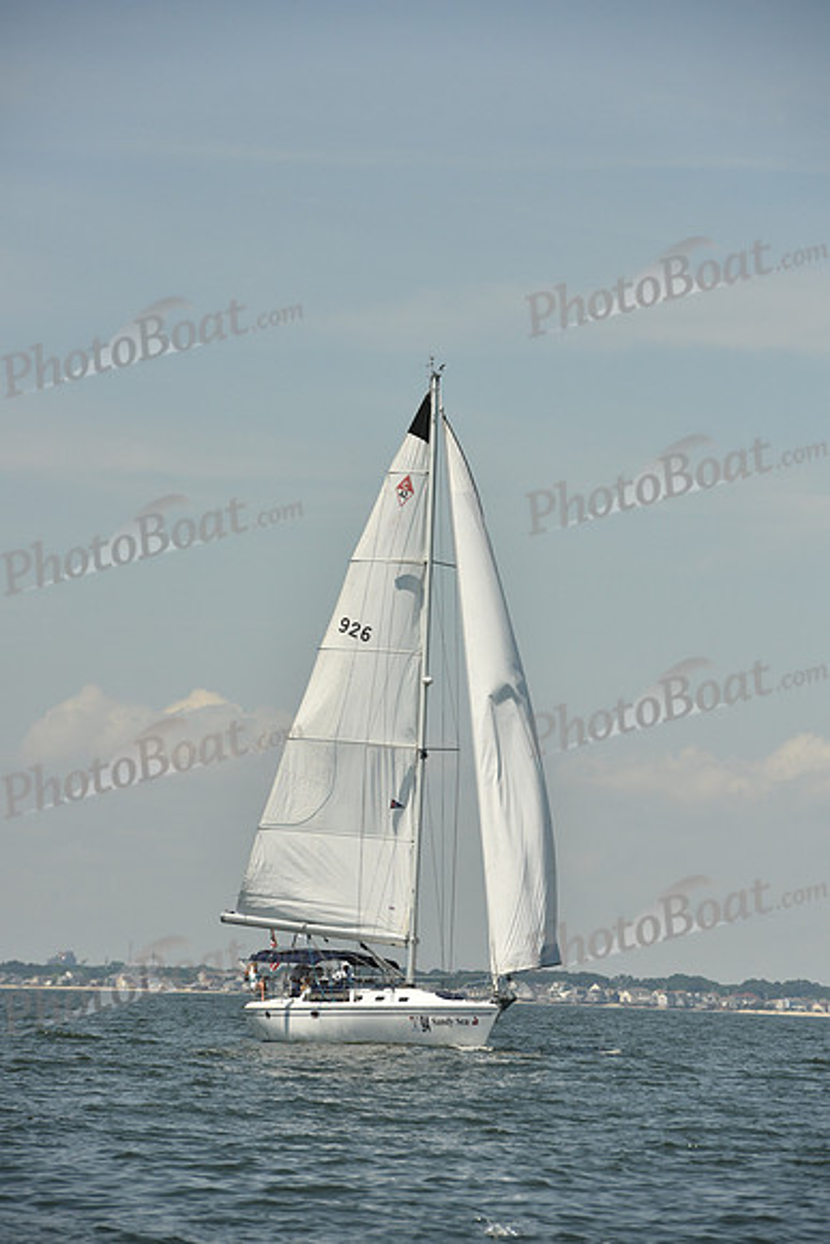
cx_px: 415
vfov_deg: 10.3
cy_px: 622
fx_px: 6912
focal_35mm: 200
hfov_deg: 6.9
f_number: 9
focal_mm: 200
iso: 320
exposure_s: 1/1600
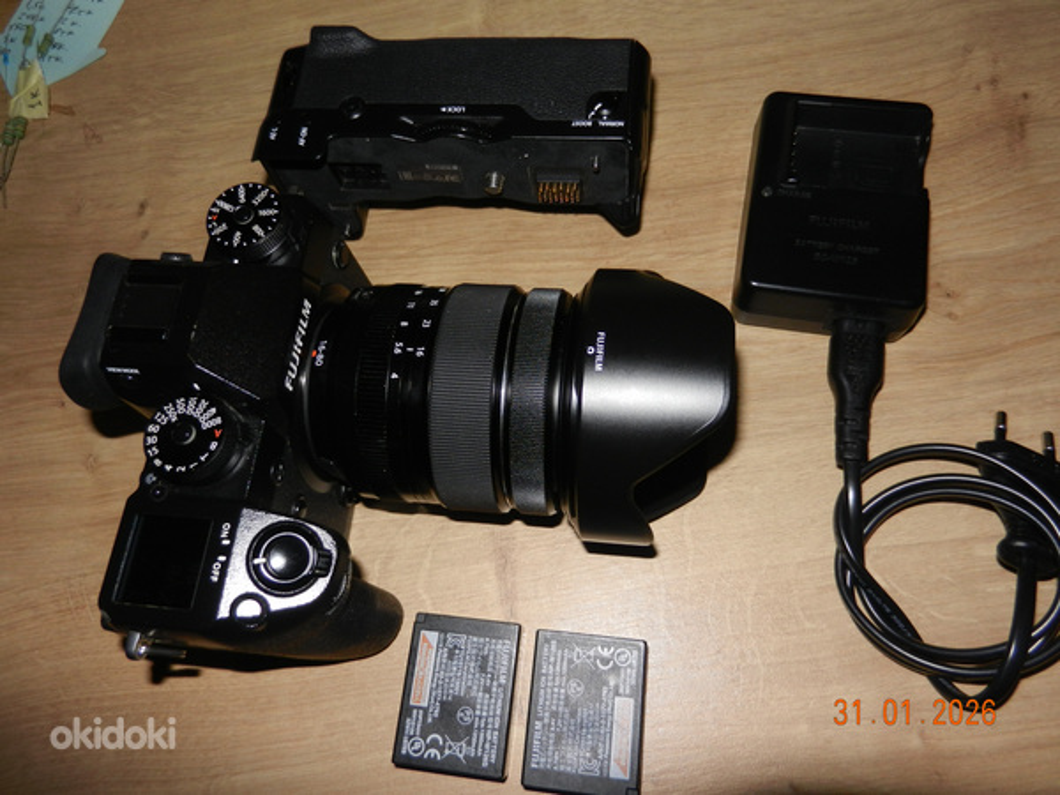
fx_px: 766
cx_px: 530
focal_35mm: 25
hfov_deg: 69.4
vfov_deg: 54.9
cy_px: 398
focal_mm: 4.5
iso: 200
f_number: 7
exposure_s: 1/30
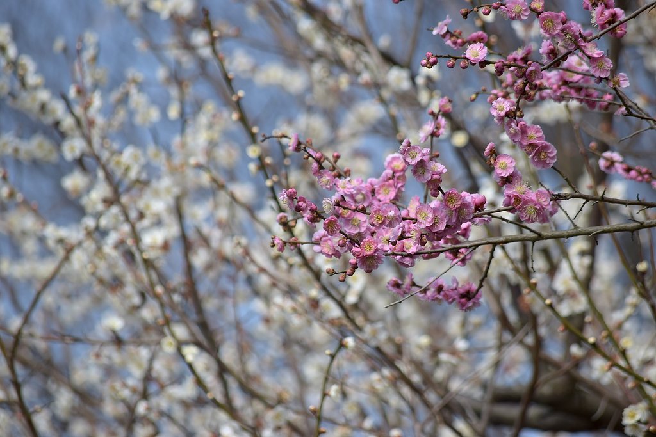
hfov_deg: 7.6
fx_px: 4920
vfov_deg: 5.1
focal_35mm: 270
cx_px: 328
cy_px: 218
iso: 200
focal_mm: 180
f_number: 6.3
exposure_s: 1/640
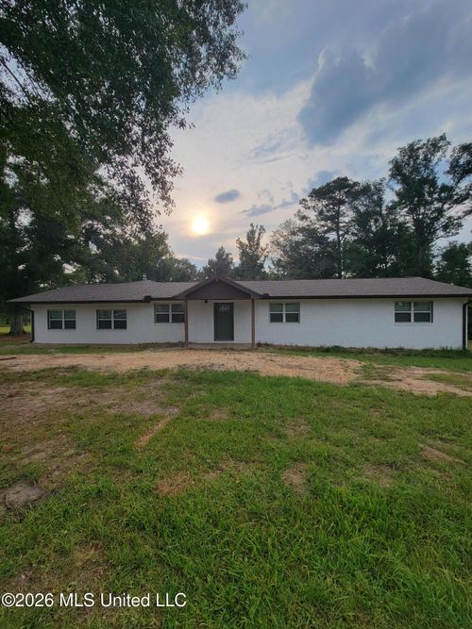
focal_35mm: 13
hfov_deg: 89.9
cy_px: 314
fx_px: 236
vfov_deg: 106.2
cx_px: 236
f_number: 2.2
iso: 50
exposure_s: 1/854
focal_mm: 2.2
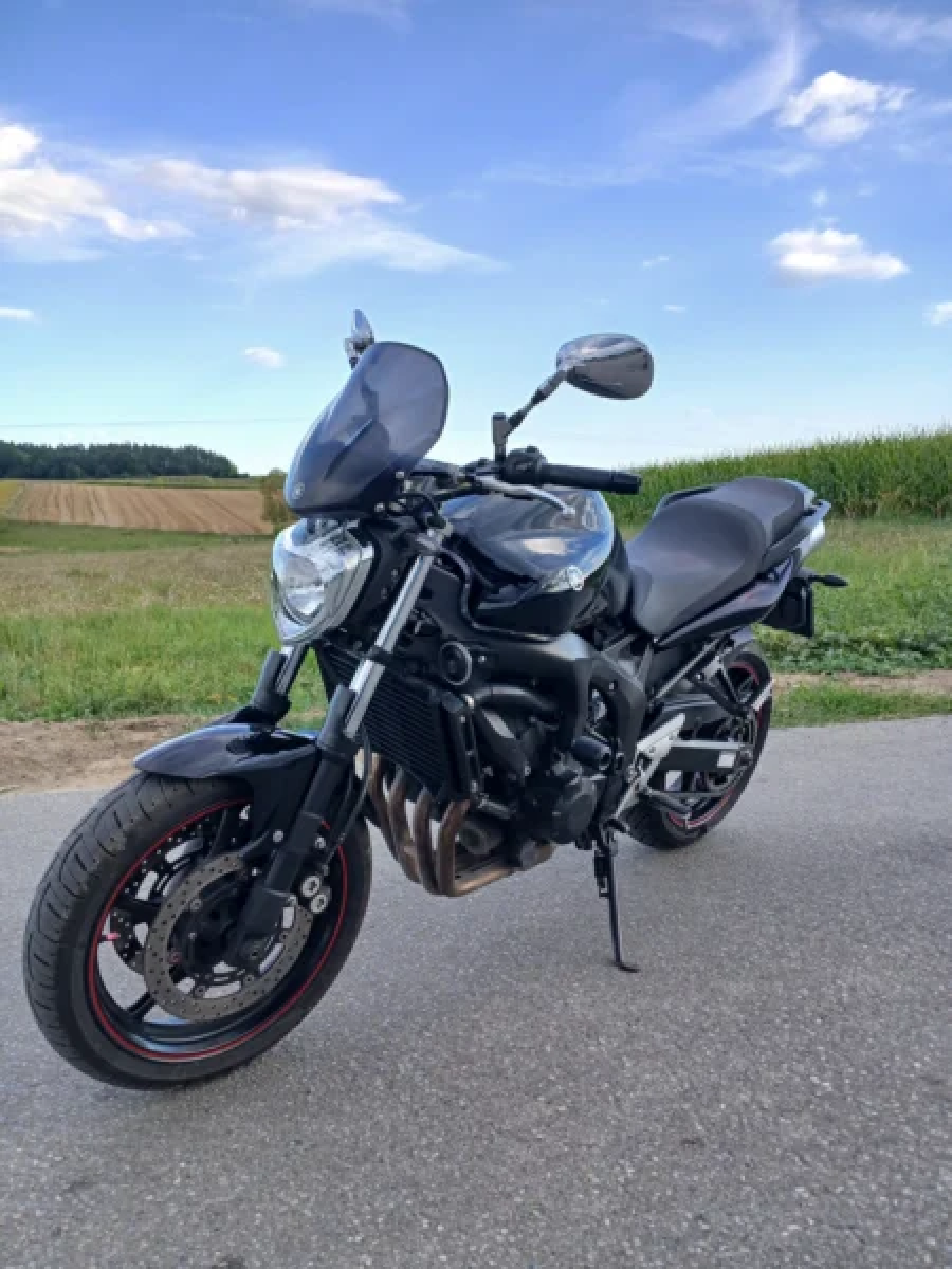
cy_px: 634
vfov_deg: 67.3
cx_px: 476
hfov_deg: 53.1
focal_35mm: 26
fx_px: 953
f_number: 1.8
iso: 20
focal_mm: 3.98
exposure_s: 1/133
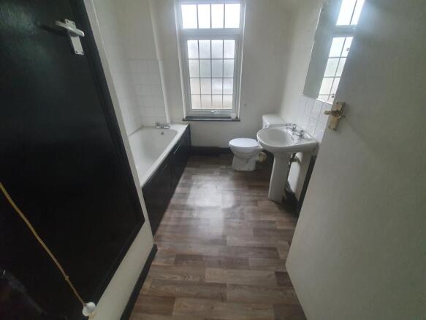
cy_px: 160
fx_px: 160
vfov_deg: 89.9
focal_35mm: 13
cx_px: 213
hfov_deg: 106.2
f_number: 2.2
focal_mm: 1.8
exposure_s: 1/50
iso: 320
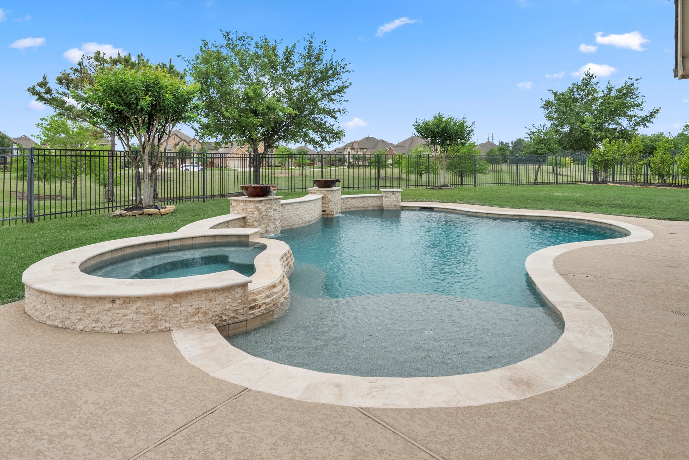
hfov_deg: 81.2
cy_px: 221
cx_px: 357
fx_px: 402
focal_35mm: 21
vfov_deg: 59.5
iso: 1250
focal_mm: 20
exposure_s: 1/800
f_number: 8
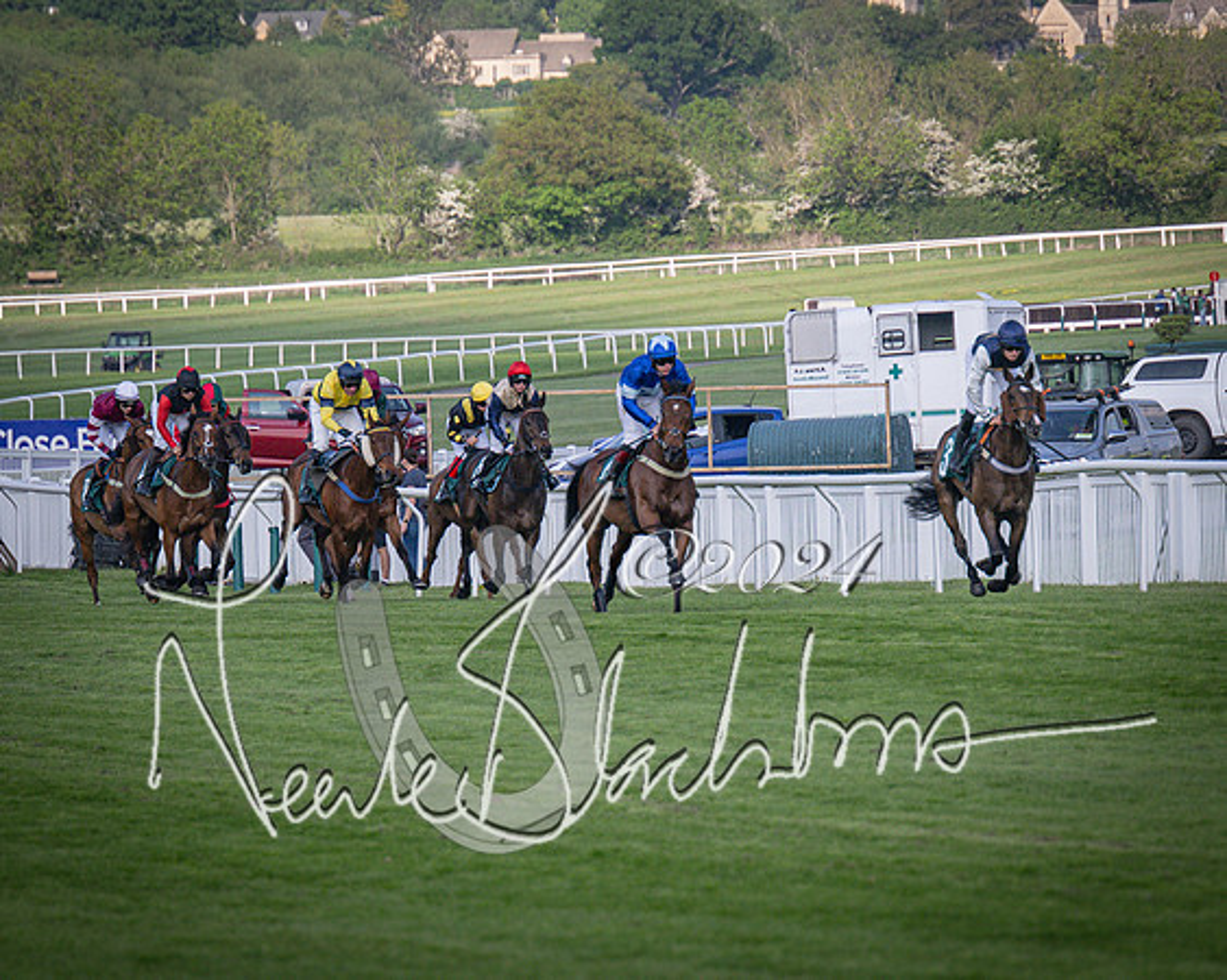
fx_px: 13839
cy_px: 546
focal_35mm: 381
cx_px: 558
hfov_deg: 5.1
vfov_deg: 4.1
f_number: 4
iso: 400
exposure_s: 1/3200
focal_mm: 165
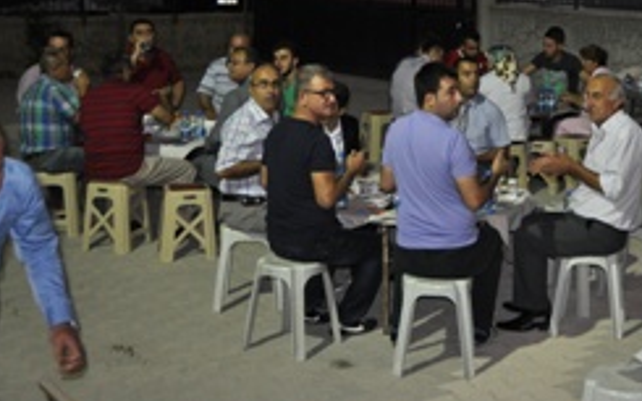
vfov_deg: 19.0
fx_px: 1172
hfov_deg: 29.5
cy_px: 34
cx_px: 566
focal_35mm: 67
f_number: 4
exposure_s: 1/60
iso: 800
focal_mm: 24
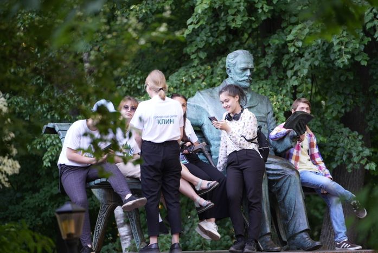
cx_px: 189
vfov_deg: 8.2
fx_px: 1755
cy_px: 126
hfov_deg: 12.3
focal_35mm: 167
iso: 500
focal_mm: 167
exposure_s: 1/160
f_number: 2.8
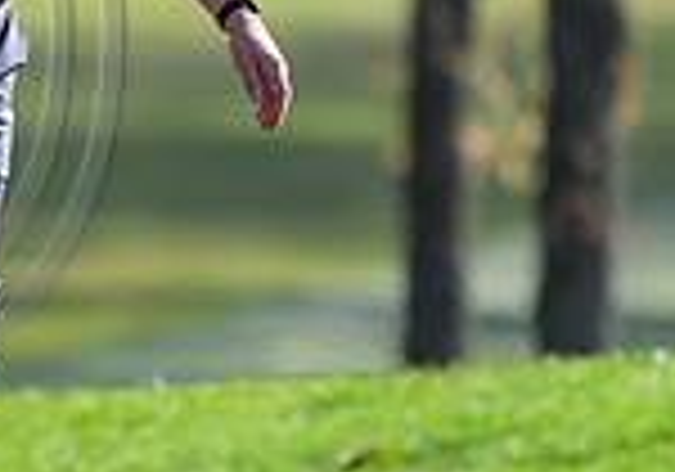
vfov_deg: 0.6
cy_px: 120
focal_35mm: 2456
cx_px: -142
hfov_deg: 0.8
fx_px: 46767
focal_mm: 560
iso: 500
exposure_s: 1/3200
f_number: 4
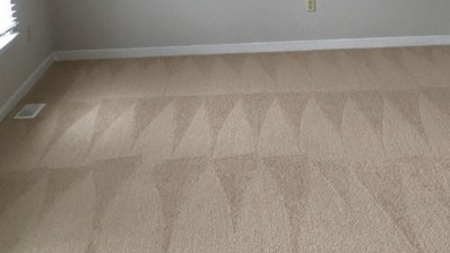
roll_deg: +1.7
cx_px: 269
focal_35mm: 61
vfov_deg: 19.4
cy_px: 33
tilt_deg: -12.6
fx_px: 728
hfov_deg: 34.2
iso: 64
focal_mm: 4.15
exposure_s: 1/15
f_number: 2.2
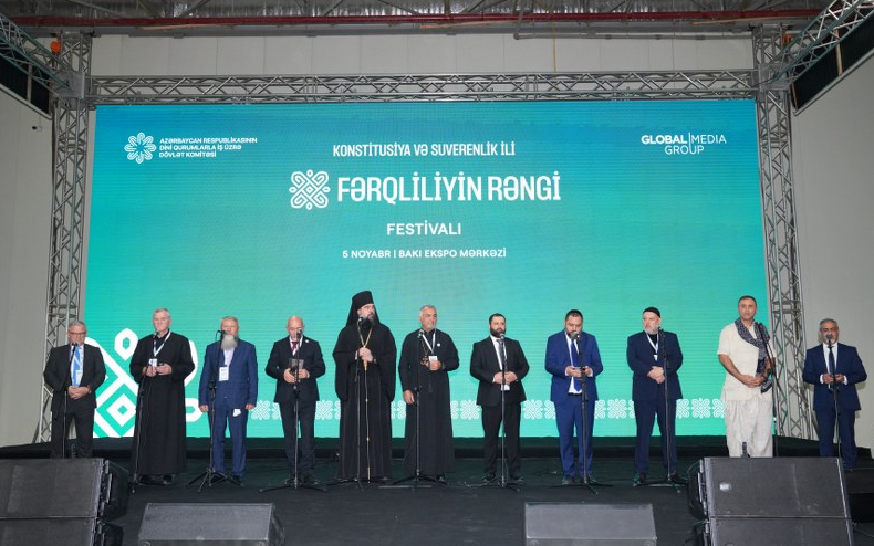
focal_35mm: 33
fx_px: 786
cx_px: 437
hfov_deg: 58.1
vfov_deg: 38.3
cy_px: 280
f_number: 5.6
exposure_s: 1/160
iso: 2500
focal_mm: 32
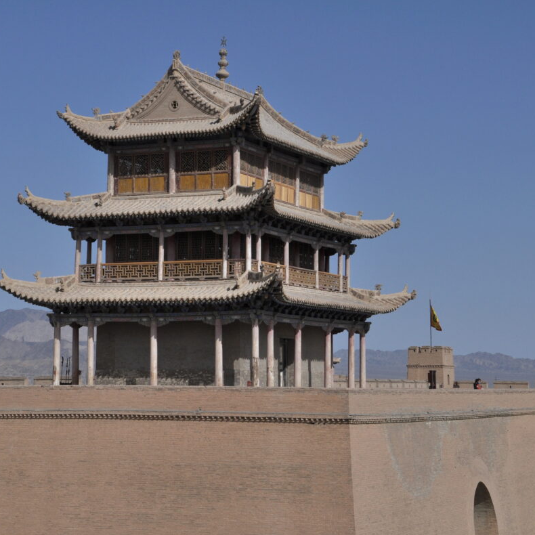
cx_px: 214
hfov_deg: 17.9
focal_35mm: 97
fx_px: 1696
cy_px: 270
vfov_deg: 17.9
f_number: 14
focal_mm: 50
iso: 200
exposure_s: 1/1000
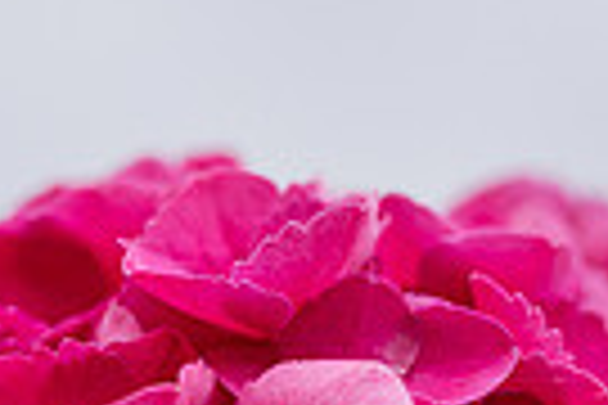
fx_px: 3698
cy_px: 478
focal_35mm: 219
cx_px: 137
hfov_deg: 9.4
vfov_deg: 6.2
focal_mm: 50
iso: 800
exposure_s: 1/1250
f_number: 2.8
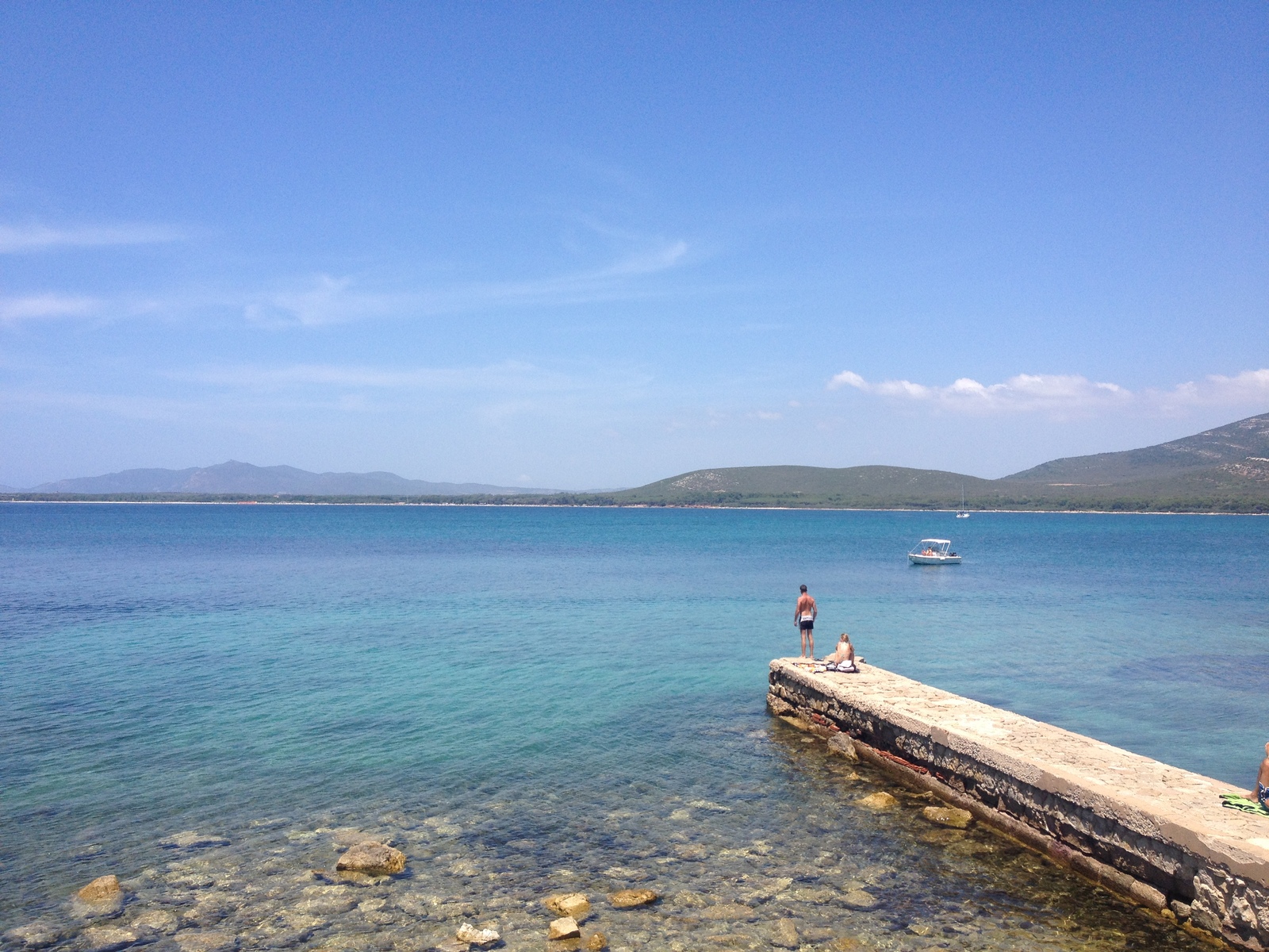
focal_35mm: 35
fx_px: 1283
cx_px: 634
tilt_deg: -1.7
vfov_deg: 40.7
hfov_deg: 52.6
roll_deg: -0.1
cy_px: 476
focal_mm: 4.28
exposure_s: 1/1842
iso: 50
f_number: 2.4
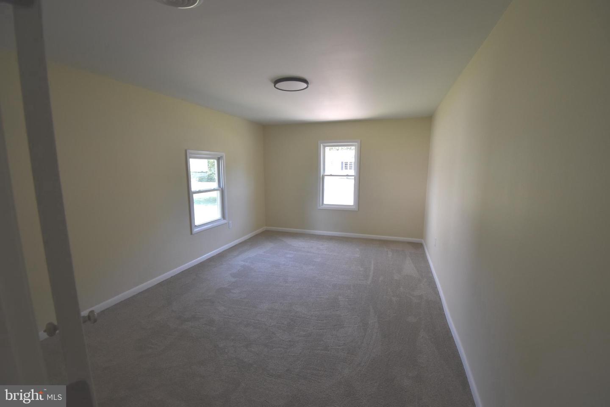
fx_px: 254
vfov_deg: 77.3
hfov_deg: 100.4
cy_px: 204
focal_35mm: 15
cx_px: 305
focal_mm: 10
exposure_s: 1/80
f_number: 4.5
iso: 400
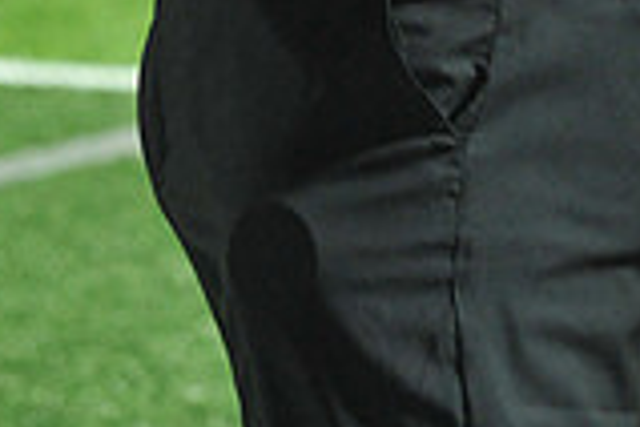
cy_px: -649
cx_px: 362
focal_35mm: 491
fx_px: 8728
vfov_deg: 2.8
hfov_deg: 4.2
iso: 4000
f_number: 5.6
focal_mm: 135
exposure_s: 1/250
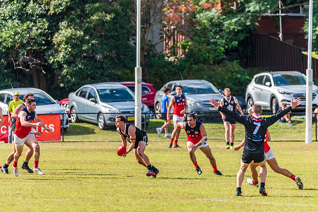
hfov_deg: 4.5
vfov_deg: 3.0
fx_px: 4046
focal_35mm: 458
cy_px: 106
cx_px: 159
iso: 800
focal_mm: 450
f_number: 6.3
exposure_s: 1/1600
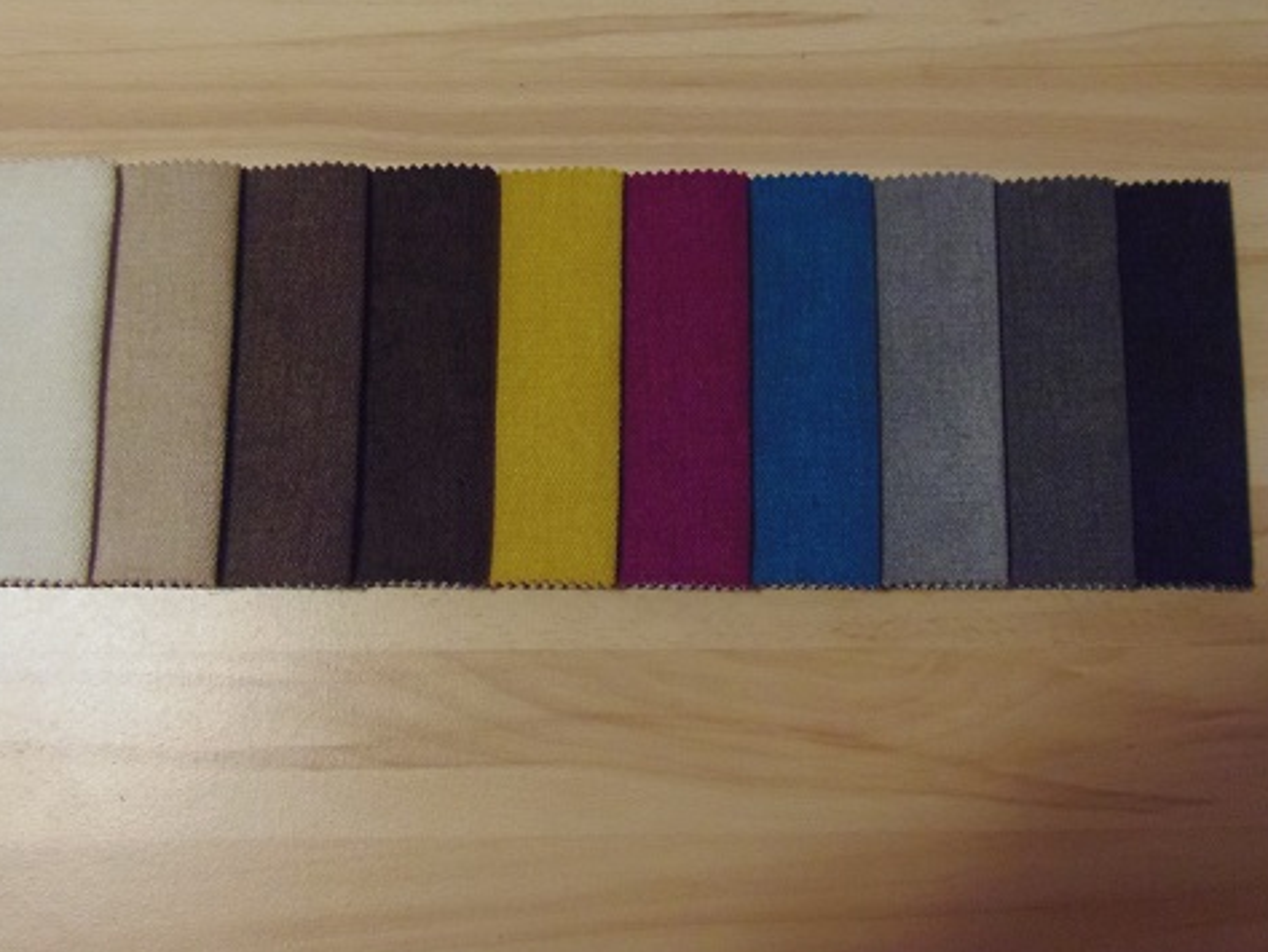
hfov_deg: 50.1
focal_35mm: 37
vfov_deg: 38.7
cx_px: 609
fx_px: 1356
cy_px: 455
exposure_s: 1/25
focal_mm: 6.5
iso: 500
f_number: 3.4
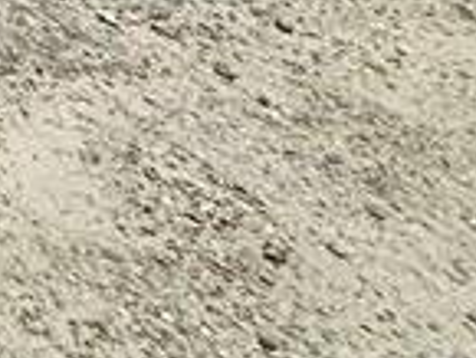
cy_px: -778
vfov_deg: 10.1
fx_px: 1362
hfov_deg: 10.5
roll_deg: +1.0
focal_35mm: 99
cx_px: -1070
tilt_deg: -1.4
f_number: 2.2
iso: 50
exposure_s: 1/2817
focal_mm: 2.22
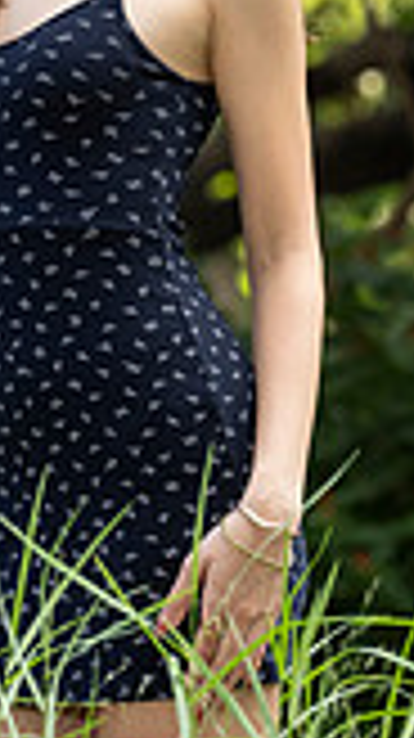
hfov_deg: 2.1
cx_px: 117
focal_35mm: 576
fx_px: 11264
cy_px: 90
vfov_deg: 3.8
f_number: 8
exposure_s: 1/200
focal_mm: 200
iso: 1250
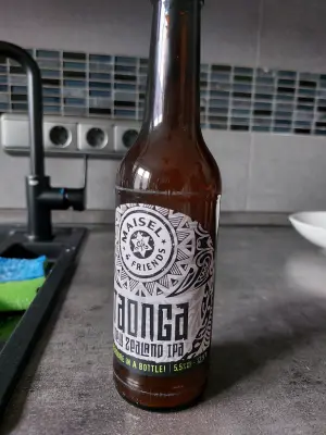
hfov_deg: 56.8
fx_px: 301
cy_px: 218
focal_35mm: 24
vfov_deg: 71.6
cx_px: 163
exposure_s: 1/50
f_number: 1.8
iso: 160
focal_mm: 5.23
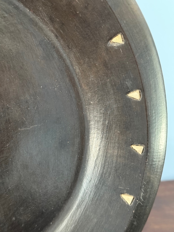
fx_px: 322
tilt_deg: -20.8
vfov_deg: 39.7
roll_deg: -2.0
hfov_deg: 30.3
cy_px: 116
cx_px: 87
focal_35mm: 48
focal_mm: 6.76
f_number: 1.78
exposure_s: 1/30
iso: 640
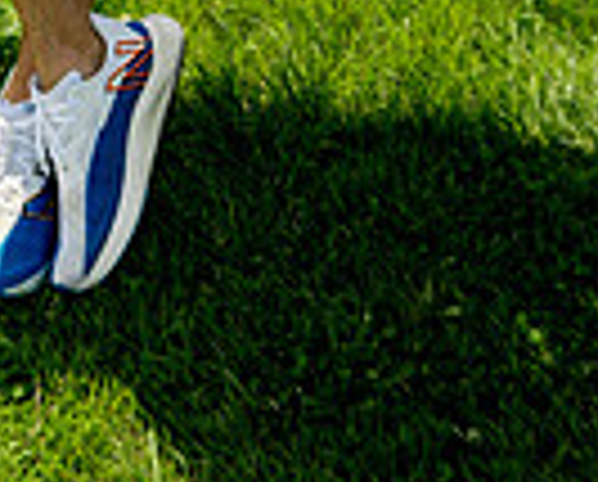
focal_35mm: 95
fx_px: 1685
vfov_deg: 13.5
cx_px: 117
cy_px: -527
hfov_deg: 19.9
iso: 100
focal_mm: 30
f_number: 3.5
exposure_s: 1/250
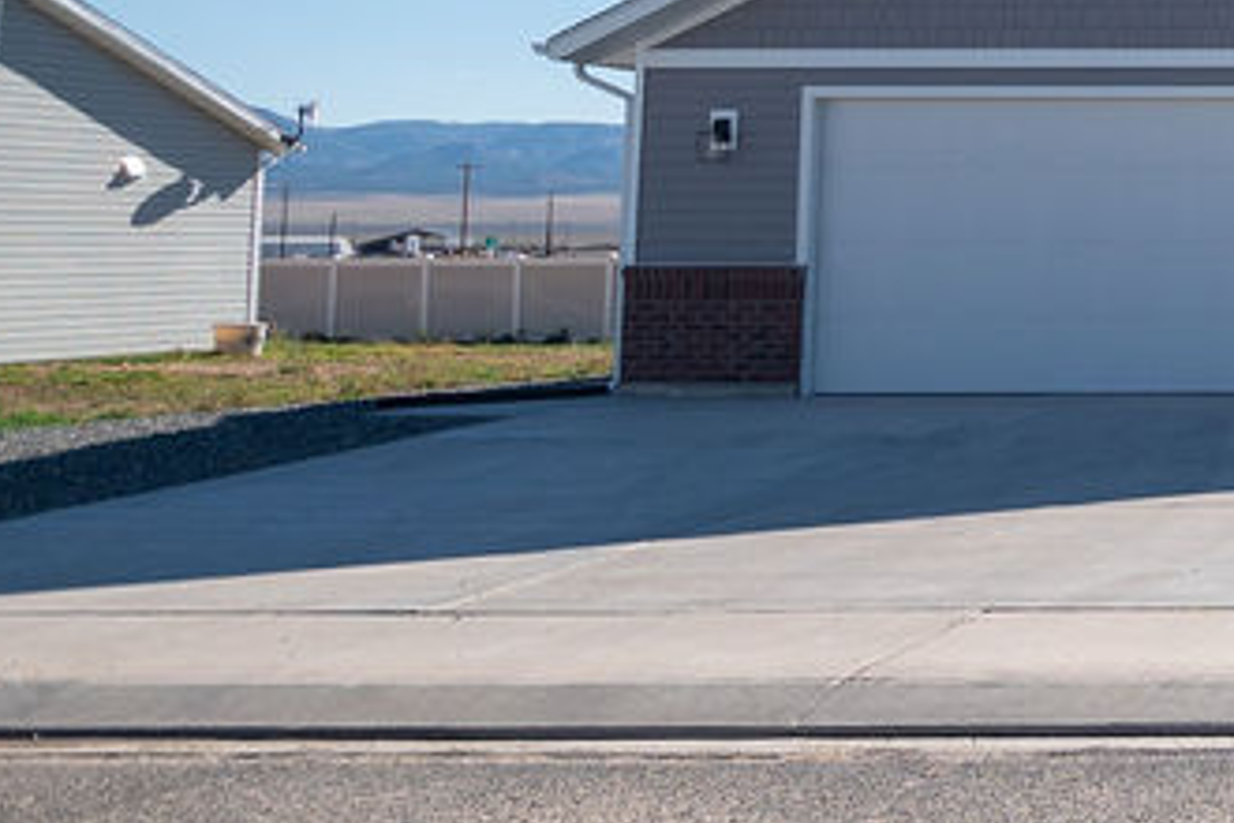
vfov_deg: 22.8
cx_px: 1892
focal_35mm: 58
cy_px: 80
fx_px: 1988
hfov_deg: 25.3
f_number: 4
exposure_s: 1/800
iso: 100
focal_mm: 12
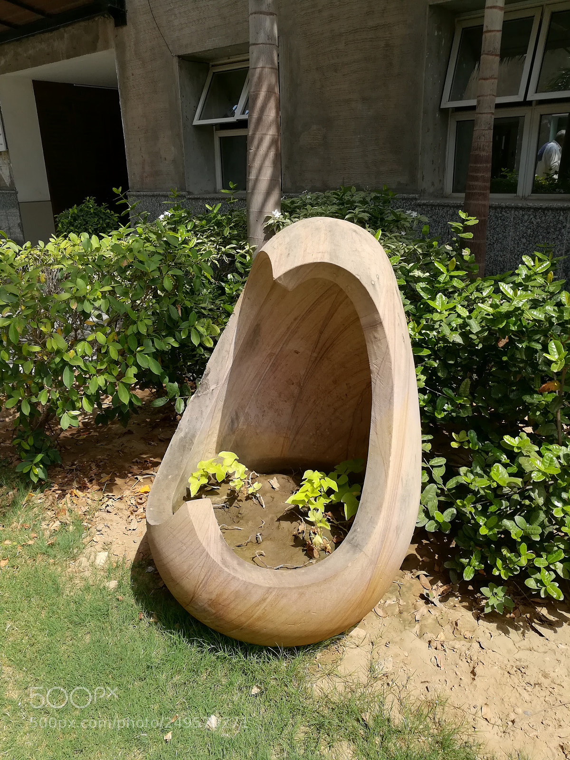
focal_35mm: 26
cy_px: 380
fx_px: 571
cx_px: 285
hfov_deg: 53.1
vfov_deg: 67.3
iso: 50
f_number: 2.2
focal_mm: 3.83
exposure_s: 1/790
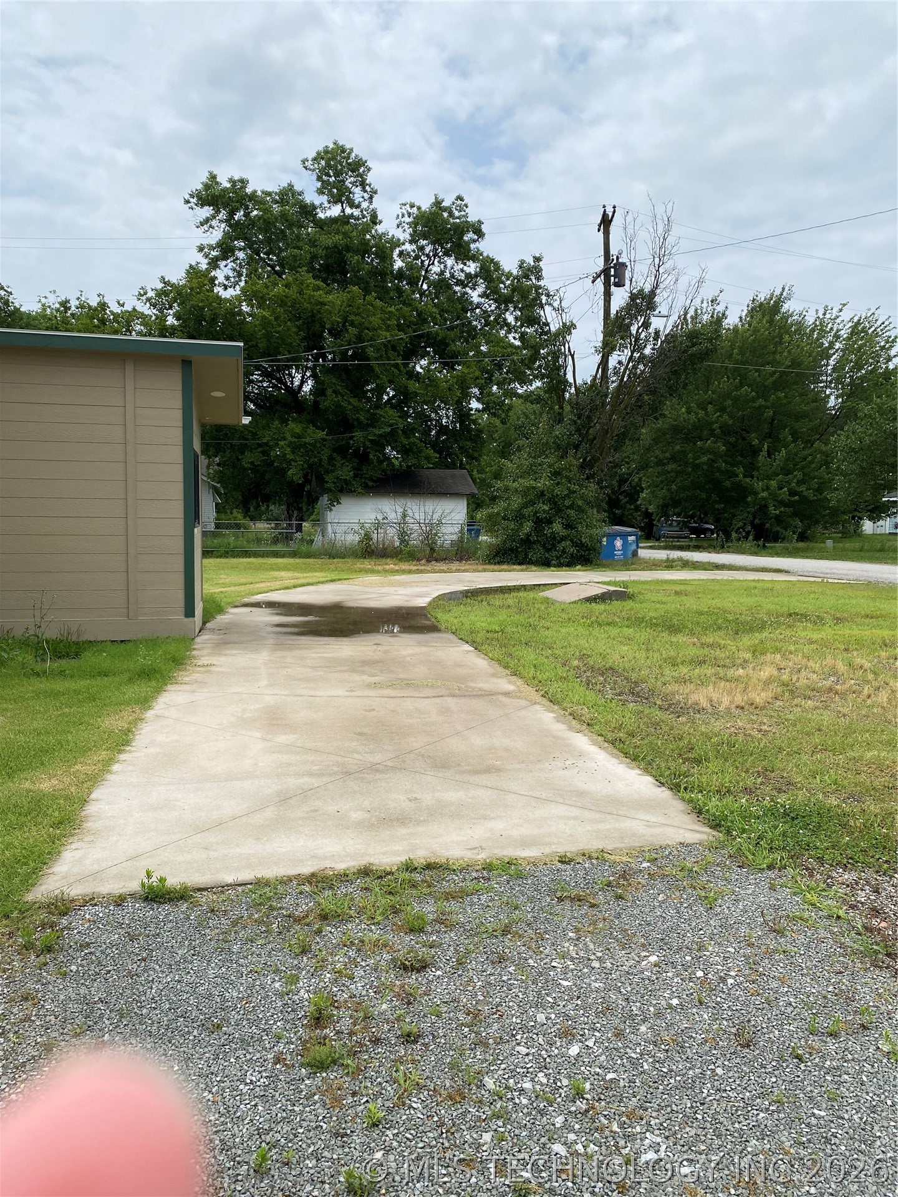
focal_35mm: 26
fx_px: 899
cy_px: 598
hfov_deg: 53.1
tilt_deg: -4.3
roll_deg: +0.1
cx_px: 449
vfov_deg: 67.3
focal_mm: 4.25
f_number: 1.8
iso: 32
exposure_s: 1/4444
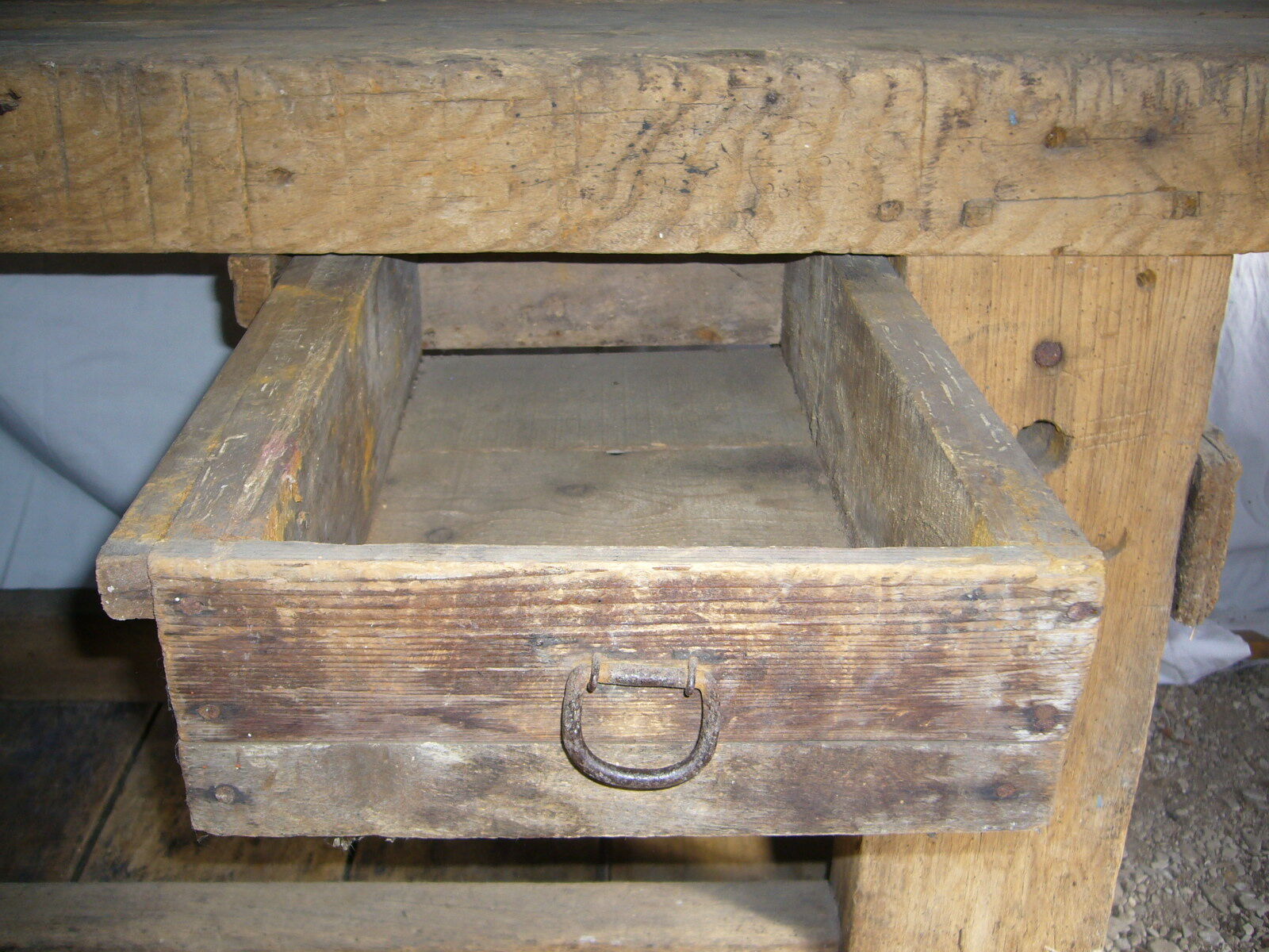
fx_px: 1283
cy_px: 476
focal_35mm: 35
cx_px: 634
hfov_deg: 52.6
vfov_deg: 40.7
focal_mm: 5.8
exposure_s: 1/60
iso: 80
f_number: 2.8
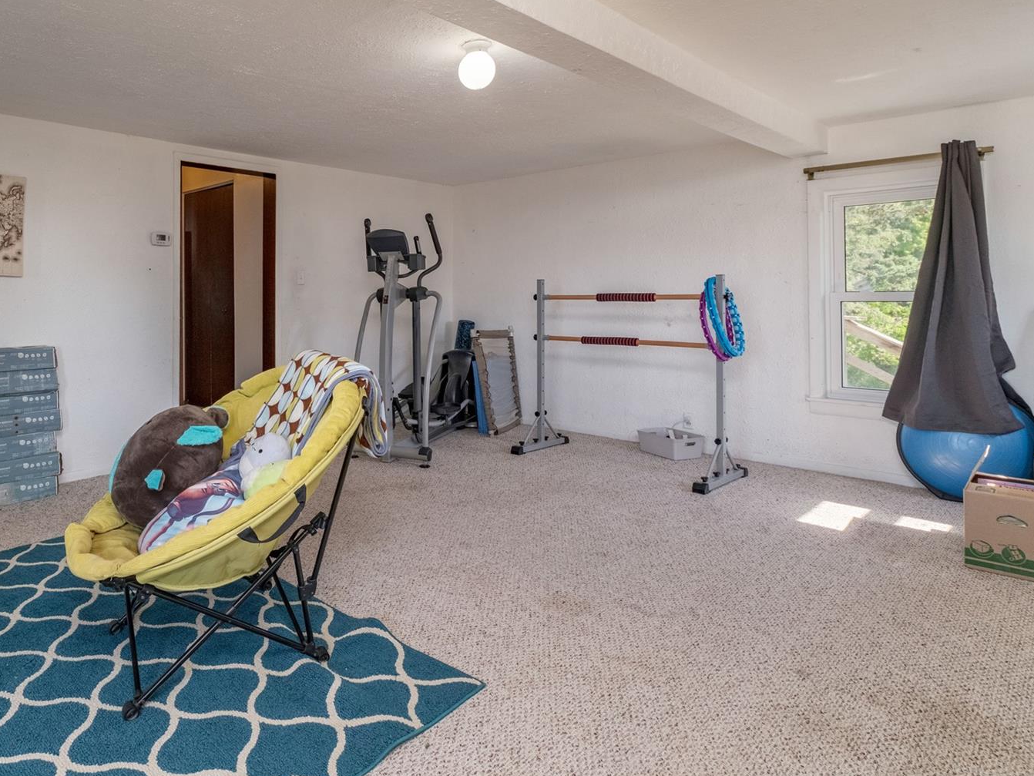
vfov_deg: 60.4
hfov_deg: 73.6
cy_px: 299
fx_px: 657
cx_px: 331
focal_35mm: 22
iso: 640
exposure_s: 1/125
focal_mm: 10
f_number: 6.4
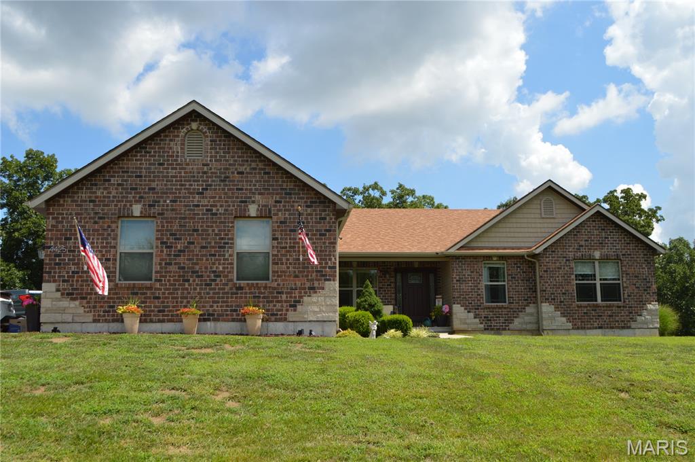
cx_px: 348
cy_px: 231
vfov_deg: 36.8
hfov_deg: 53.2
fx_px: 694
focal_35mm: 36
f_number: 9
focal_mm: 24
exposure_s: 1/200
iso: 100
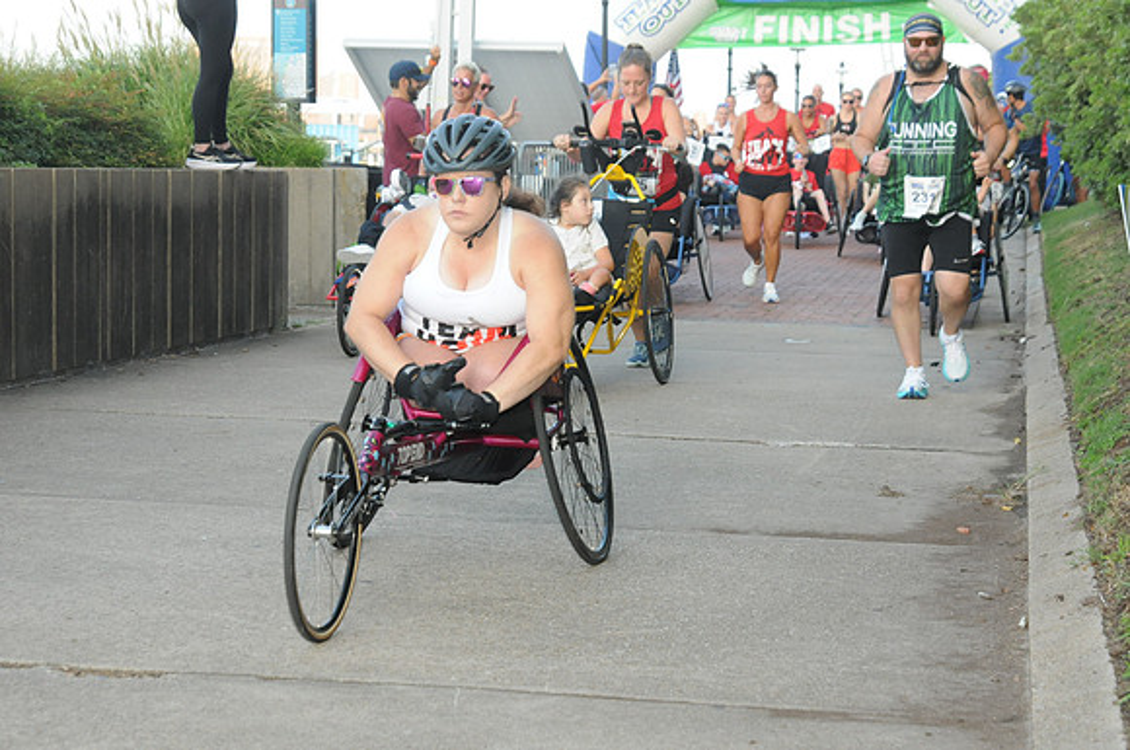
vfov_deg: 18.1
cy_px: 375
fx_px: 2351
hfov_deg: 27.0
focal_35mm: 75
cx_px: 565
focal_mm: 50
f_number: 8
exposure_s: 1/250
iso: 800
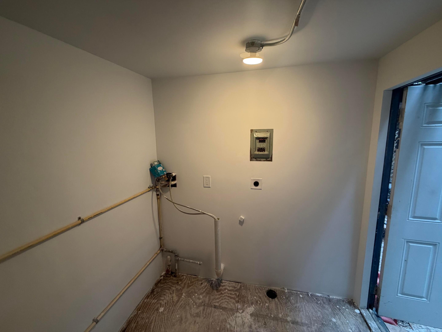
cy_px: 166
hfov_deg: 102.1
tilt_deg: -8.6
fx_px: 179
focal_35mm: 14
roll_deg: +0.6
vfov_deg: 85.7
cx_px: 221
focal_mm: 2.22
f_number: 2.2
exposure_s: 1/120
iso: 250
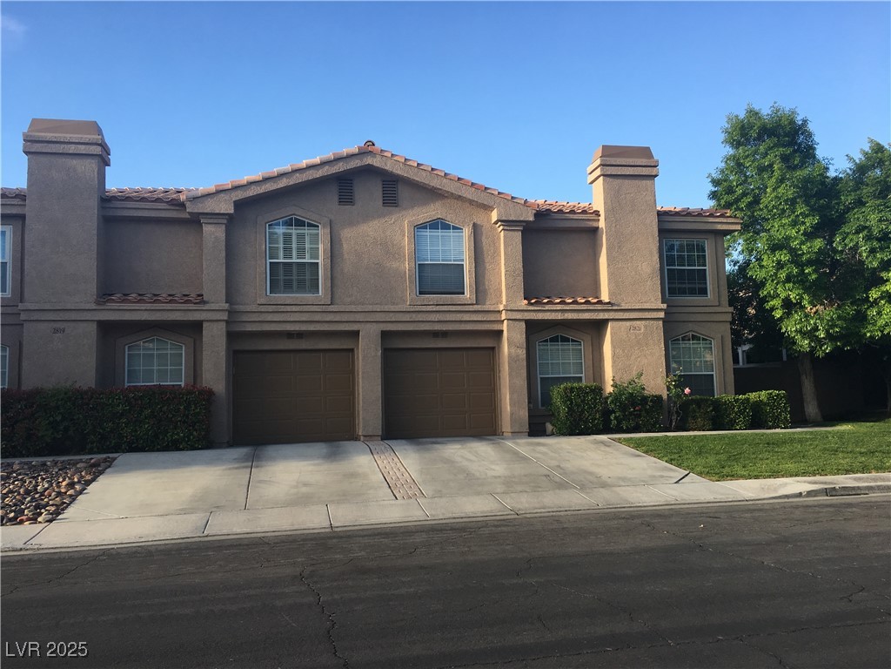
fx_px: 746
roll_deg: +1.6
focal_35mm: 29
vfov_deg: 48.2
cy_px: 334
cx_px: 446
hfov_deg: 61.7
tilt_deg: +5.0
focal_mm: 4.15
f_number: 2.2
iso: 25
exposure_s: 1/541
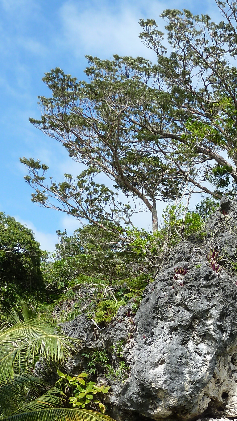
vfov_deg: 28.6
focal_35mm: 73
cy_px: 310
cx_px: 284
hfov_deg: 15.9
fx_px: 816
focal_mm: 6.1
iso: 80
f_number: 4
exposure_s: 1/320
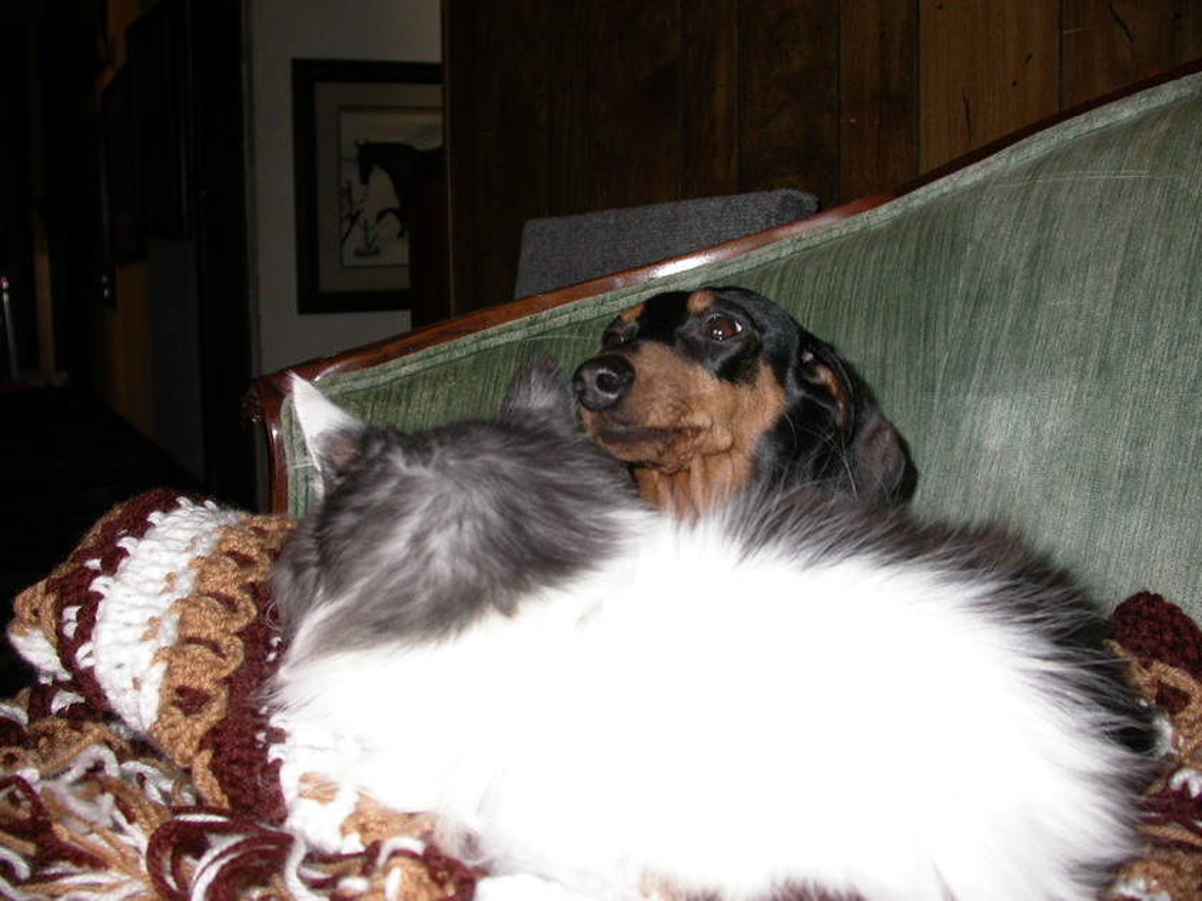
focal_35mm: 38
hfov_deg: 49.0
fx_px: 1320
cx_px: 601
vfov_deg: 37.7
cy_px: 450
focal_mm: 7.85
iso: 100
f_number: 2.6
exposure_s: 1/60
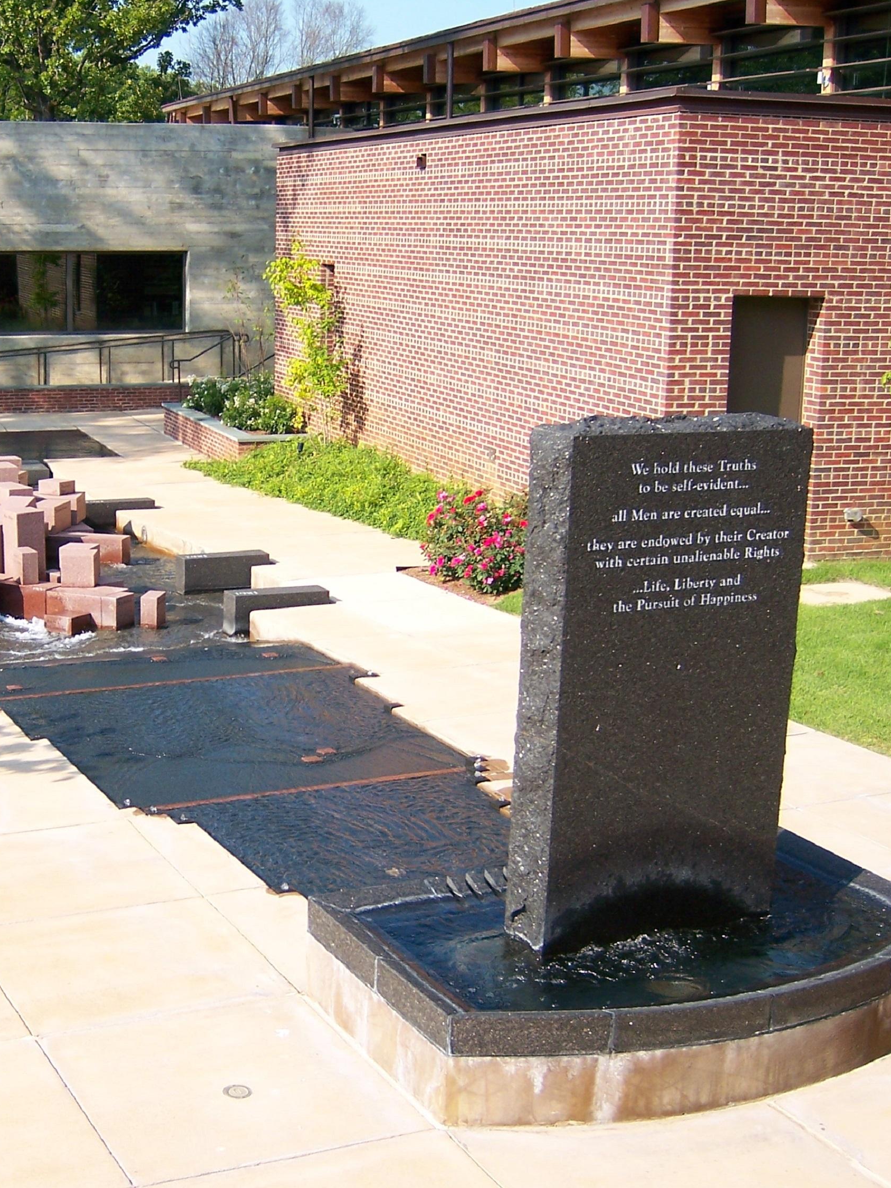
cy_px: 594
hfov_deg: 29.7
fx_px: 1647
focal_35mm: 48
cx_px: 210
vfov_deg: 39.7
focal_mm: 6
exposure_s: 1/640
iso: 80
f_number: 2.8
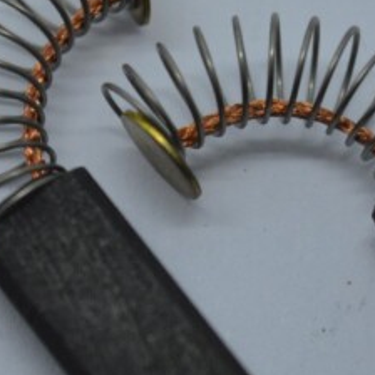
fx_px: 2762
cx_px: 206
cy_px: 195
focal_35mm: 225
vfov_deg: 7.8
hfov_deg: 7.8
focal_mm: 55
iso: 320
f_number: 5.6
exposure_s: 1/125
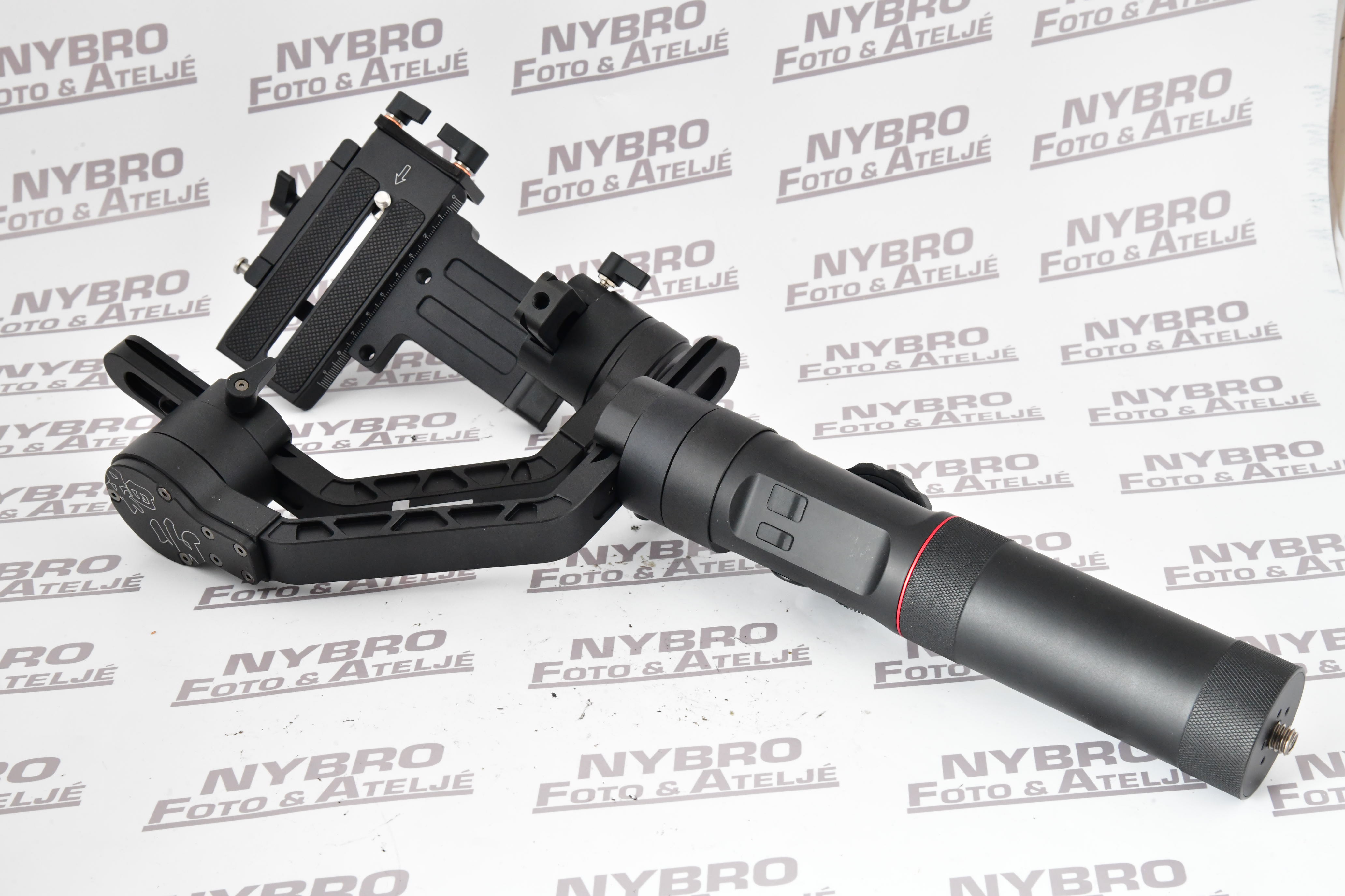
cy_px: 448
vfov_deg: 20.9
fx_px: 2428
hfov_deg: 31.0
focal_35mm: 65
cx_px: 672
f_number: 16
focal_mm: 65
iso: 3200
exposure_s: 1/100
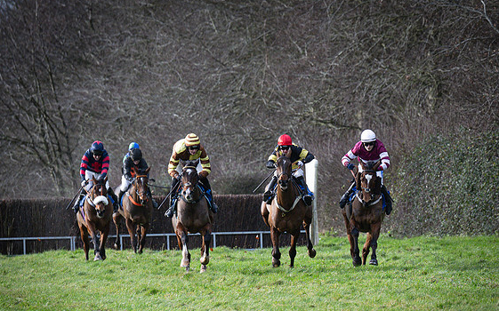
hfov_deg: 3.8
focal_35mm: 549
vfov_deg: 2.4
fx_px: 7462
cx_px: 385
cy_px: 215
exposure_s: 1/1250
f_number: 4
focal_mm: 170
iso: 400
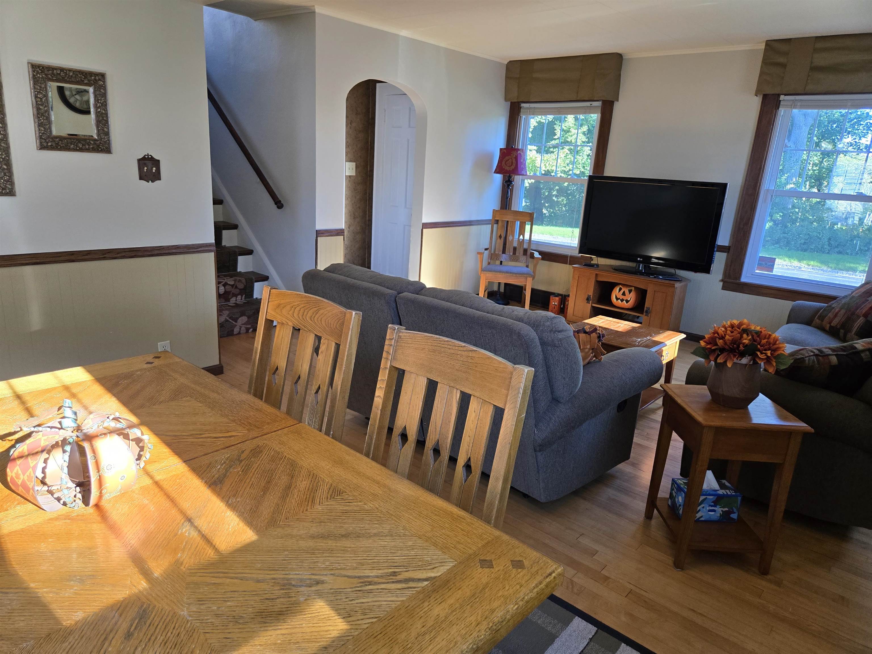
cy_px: 327
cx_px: 436
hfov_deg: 73.9
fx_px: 579
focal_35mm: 23
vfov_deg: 58.9
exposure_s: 1/120
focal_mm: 5.4
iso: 125
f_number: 1.8
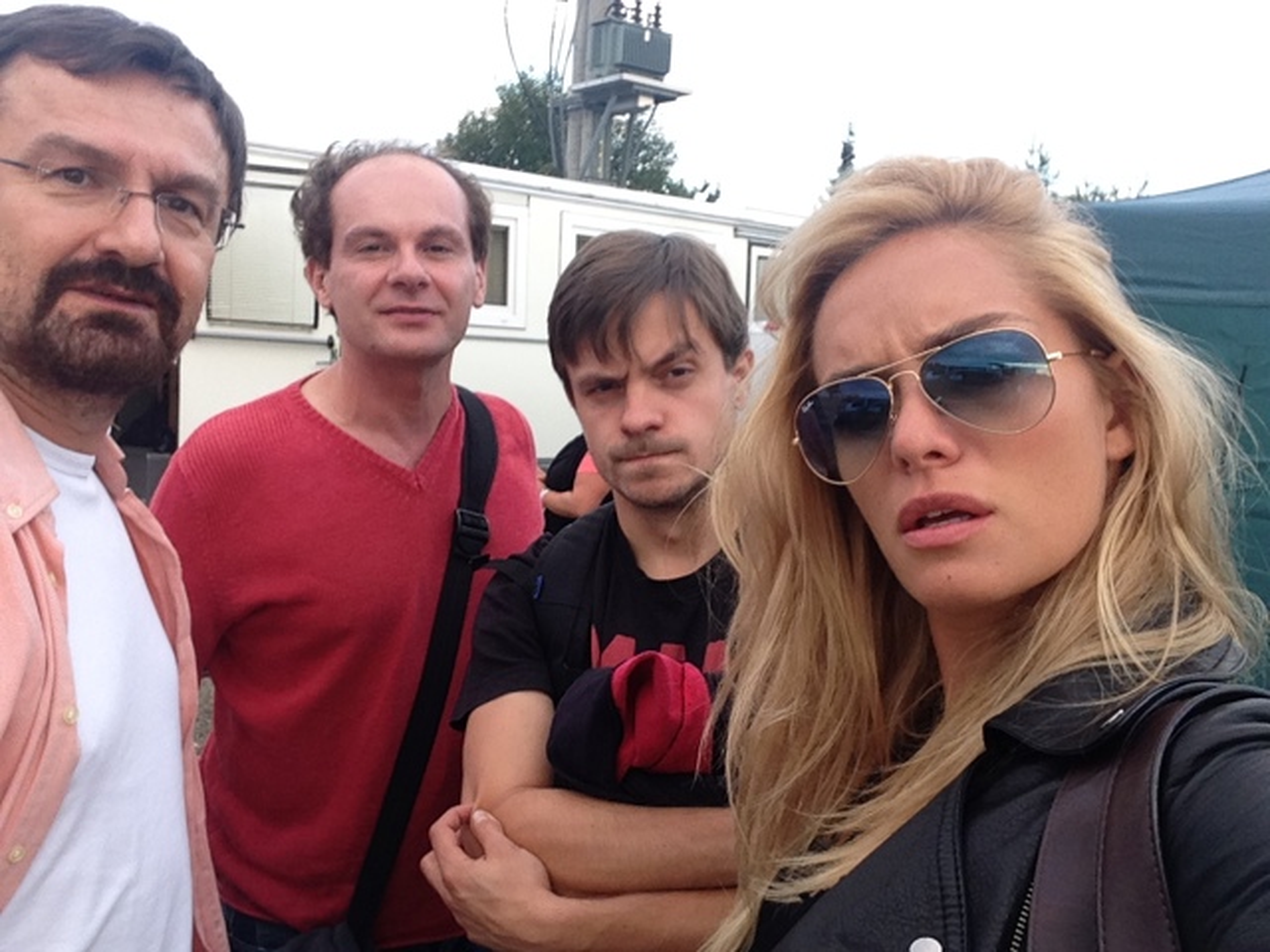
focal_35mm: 35
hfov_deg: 52.6
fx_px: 1284
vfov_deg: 40.7
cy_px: 476
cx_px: 635
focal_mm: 2.18
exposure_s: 1/120
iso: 32
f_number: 2.4
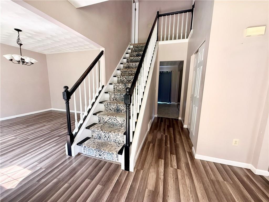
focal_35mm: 14
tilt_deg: -8.4
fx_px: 109
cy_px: 101
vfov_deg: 85.7
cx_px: 134
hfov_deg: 102.1
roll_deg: -1.4
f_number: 2.2
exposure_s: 1/99
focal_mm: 2.22
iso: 250
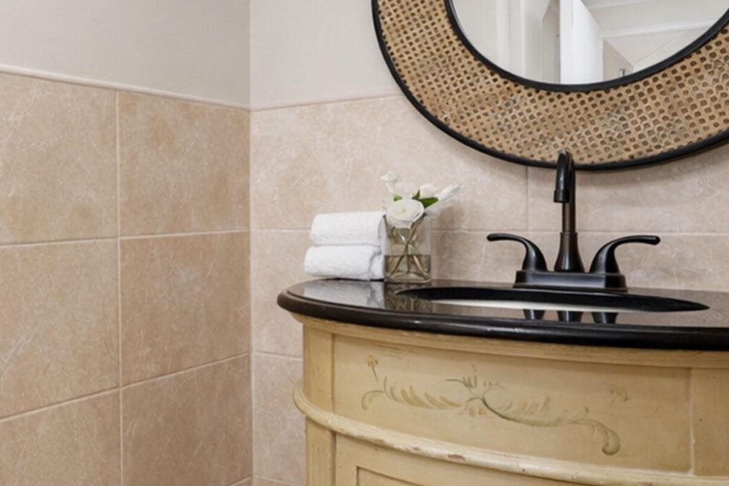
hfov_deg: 43.8
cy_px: 205
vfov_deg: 33.3
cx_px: 59
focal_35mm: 40
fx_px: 810
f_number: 4.5
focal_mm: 16
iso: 64
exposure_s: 1/40
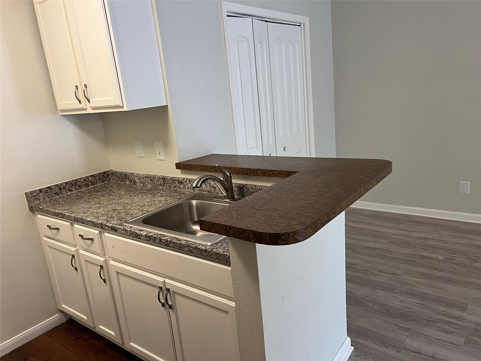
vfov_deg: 53.1
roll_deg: +5.7
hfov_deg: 67.3
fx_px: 361
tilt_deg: -14.2
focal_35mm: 26
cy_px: 180
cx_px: 240
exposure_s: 1/60
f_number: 1.5
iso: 80
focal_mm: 5.7
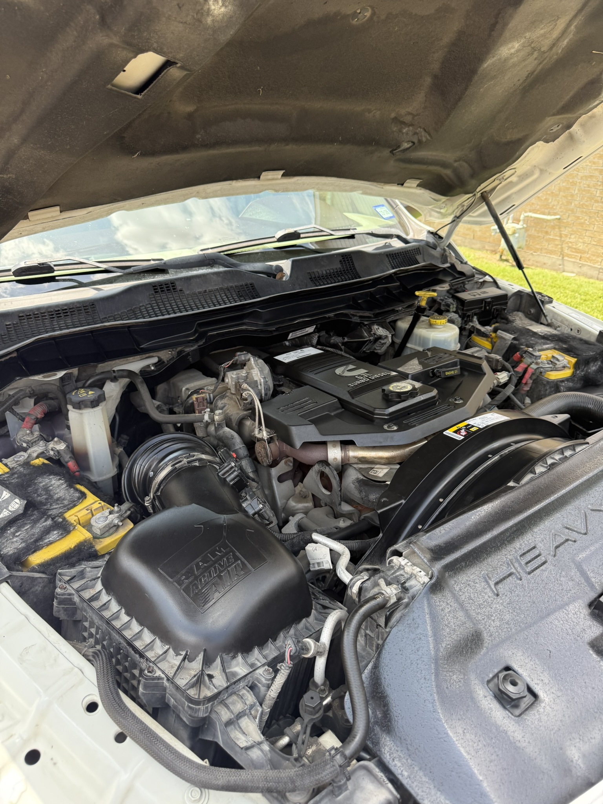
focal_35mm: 24
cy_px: 402
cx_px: 302
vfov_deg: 71.6
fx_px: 557
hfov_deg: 56.8
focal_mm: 6.76
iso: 100
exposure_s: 1/637
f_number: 1.78
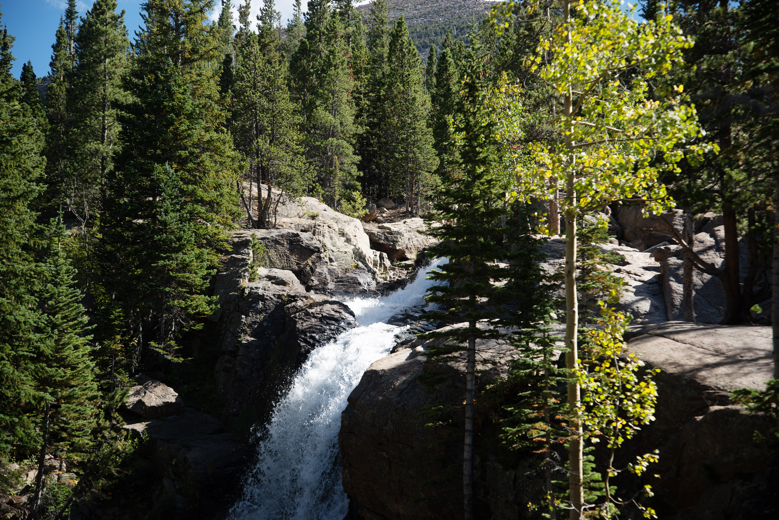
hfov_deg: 28.8
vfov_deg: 19.5
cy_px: 260
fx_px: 1515
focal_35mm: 70
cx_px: 390
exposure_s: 1/500
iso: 100
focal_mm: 70
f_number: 4.5
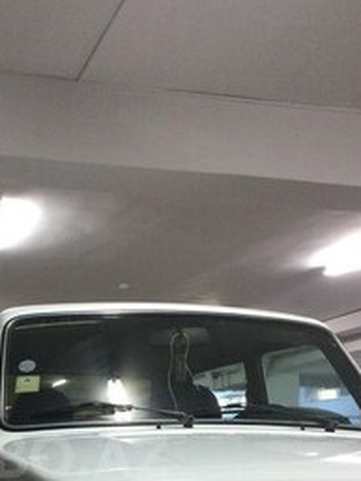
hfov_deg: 25.2
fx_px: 778
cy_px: 457
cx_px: 24
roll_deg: +0.0
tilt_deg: +2.6
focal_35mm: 56
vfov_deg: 32.2
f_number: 2.2
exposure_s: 1/33
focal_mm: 4.15
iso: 250
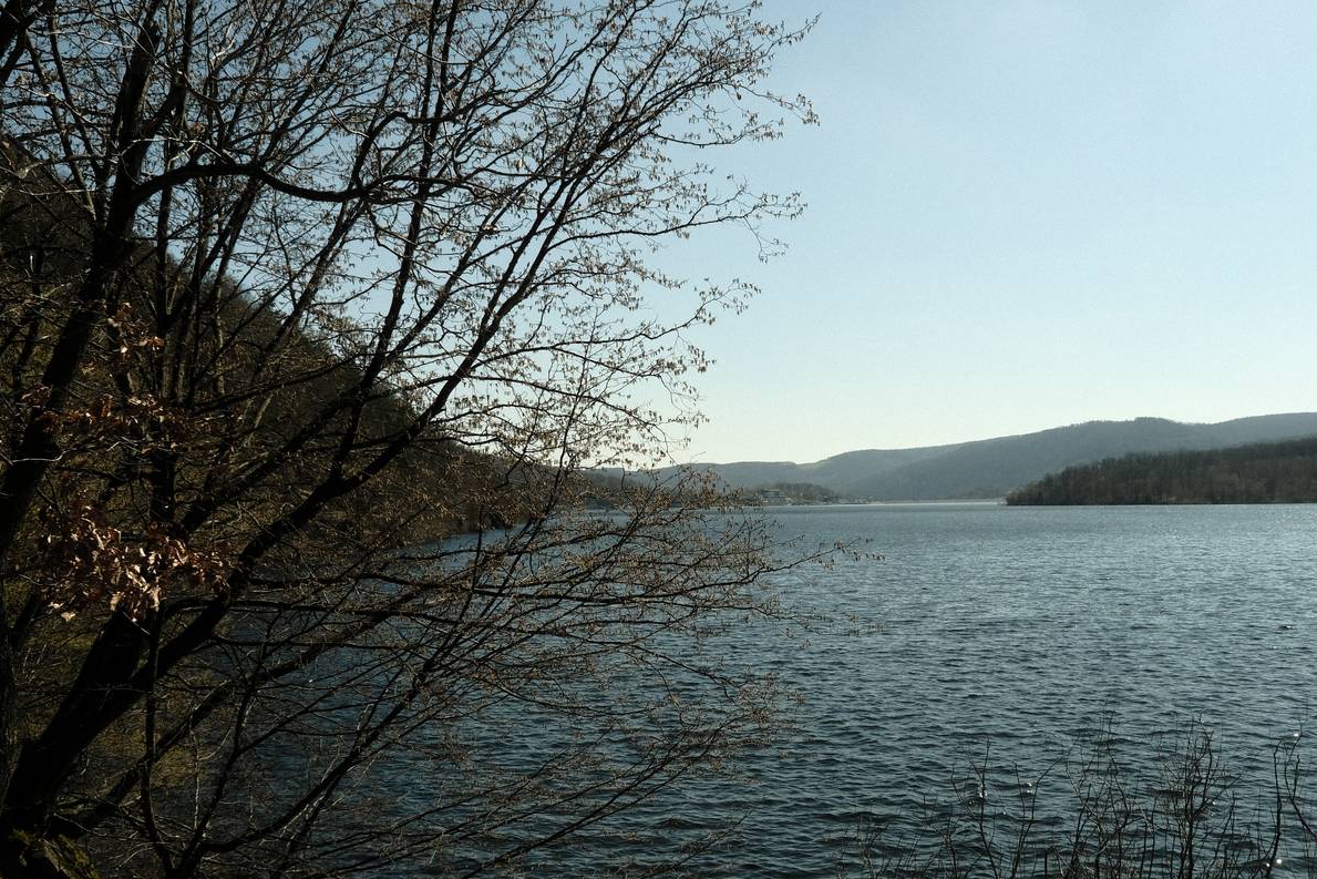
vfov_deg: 37.6
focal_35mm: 35
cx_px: 814
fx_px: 1280
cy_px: 555
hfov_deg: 53.9
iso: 640
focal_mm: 17.1
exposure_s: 1/450
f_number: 11
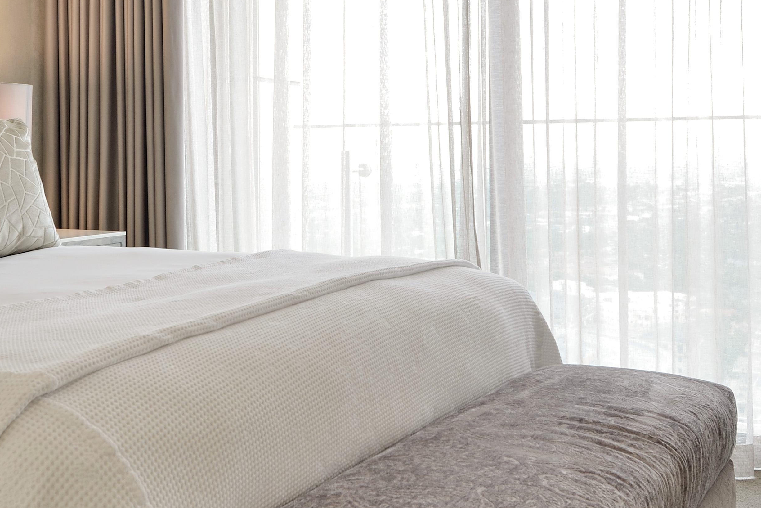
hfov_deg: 40.7
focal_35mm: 48
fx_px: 1015
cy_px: 157
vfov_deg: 27.9
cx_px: 271
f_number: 11
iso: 160
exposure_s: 1/1.3
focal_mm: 16
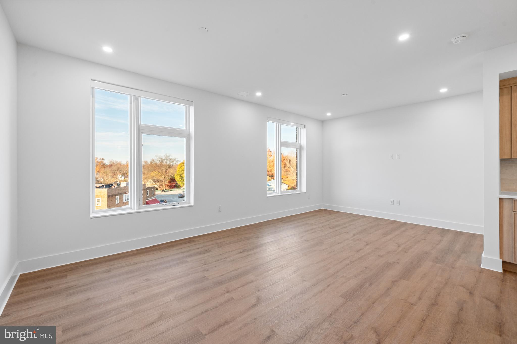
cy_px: 172
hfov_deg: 100.4
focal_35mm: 15
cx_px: 258
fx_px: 215
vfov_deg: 77.2
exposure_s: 1/25
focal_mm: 15
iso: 320
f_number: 9
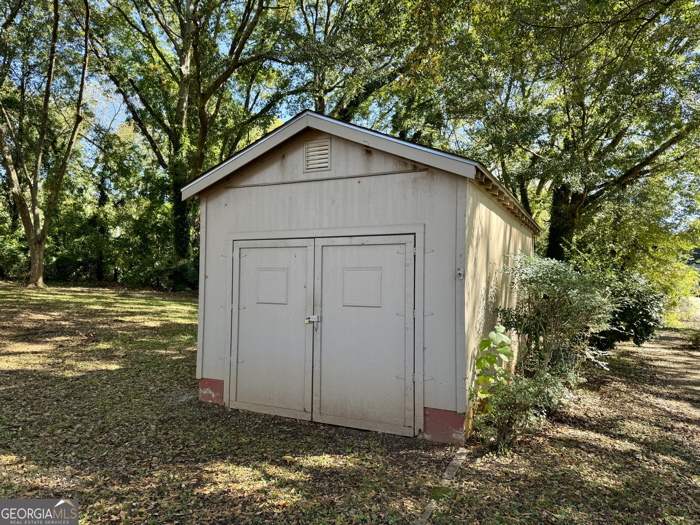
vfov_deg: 56.8
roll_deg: -0.9
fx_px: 485
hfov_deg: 71.6
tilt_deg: +2.2
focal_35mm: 24
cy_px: 262
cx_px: 350
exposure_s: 1/218
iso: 64
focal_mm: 6.76
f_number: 1.78
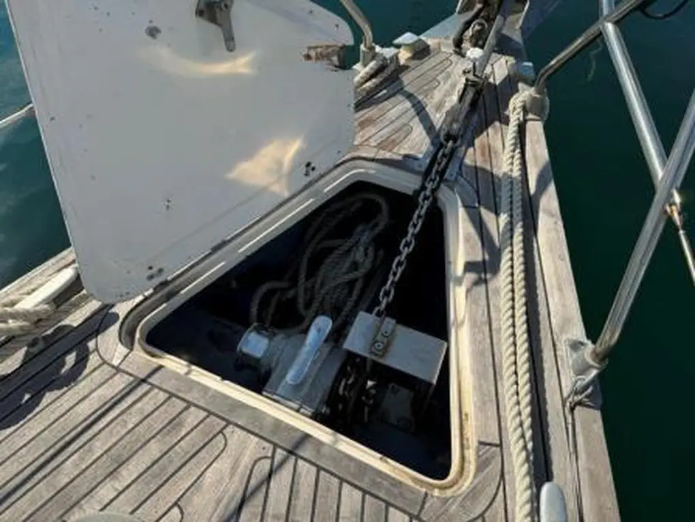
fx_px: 482
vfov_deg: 56.8
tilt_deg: -51.9
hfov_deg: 71.6
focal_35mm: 24
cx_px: 348
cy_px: 261
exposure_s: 1/5814
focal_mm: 6.86
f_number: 1.78
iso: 80
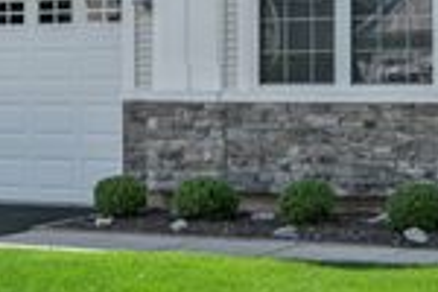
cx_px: 444
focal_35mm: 100
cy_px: 60
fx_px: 1217
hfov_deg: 19.8
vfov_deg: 13.6
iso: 250
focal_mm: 20
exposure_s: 1/320
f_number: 8
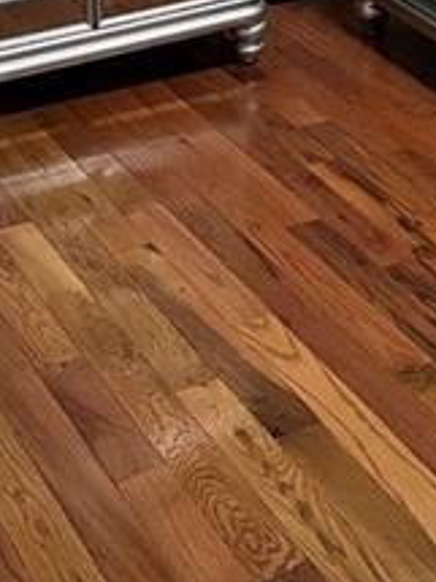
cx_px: 433
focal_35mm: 93
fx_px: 1563
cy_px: -322
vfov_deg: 18.4
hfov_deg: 15.6
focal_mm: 5.7
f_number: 1.5
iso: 250
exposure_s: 1/60
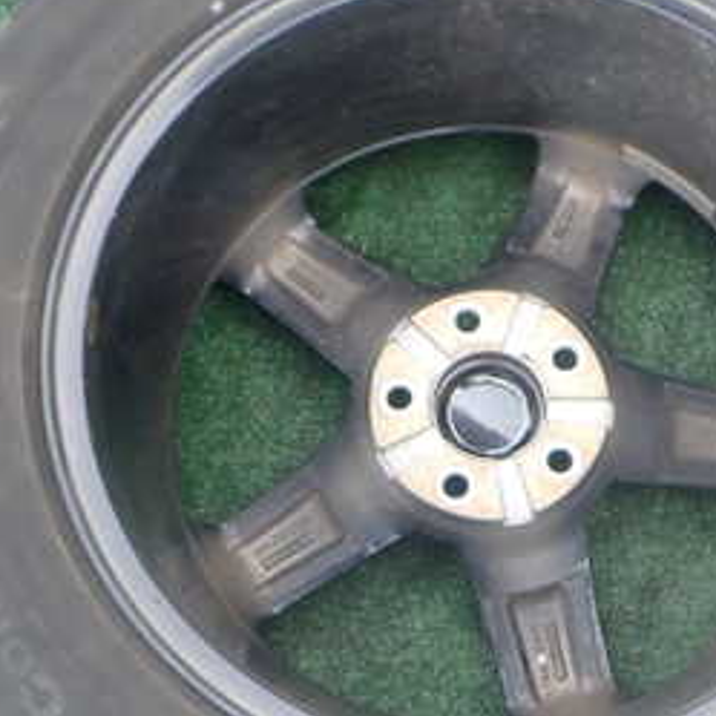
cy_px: 423
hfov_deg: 26.7
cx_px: 492
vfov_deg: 26.8
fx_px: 1498
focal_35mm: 64
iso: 125
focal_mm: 5.4
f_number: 2.3
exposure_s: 1/125
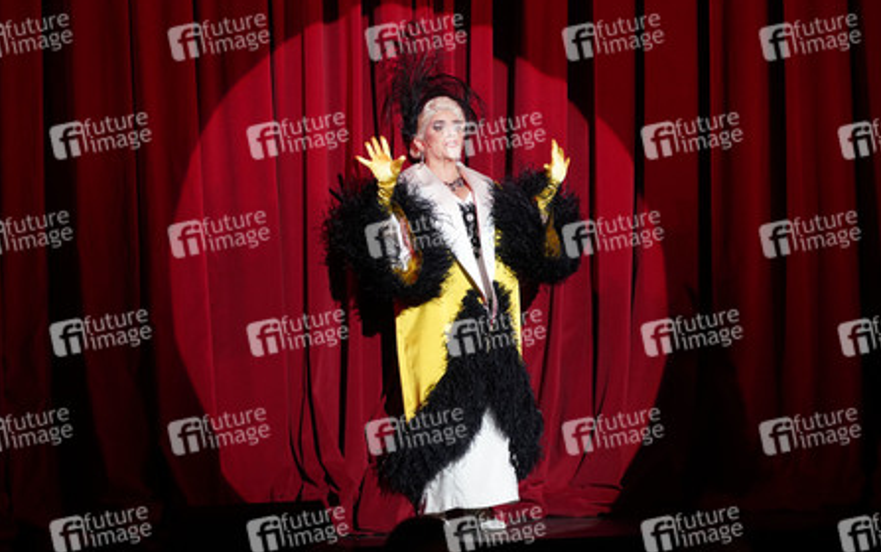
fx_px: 3700
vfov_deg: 8.5
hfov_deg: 13.6
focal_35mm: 154
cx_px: 442
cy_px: 284
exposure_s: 1/250
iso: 2500
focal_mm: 150
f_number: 5.6
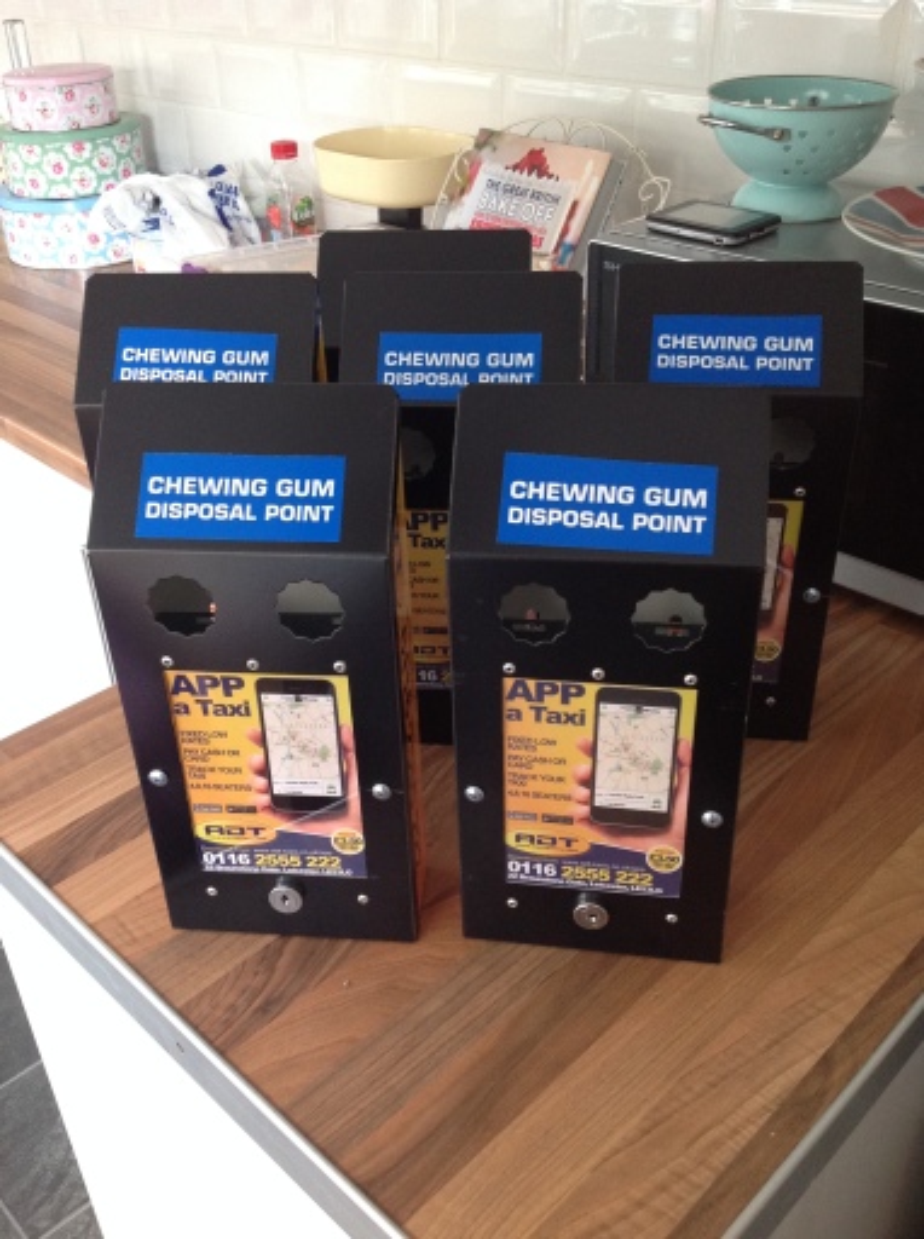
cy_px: 620
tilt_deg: -32.6
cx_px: 462
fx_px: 1250
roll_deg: +3.3
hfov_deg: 40.6
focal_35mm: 35
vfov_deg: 52.7
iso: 160
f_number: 2.4
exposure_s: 1/15
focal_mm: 4.28
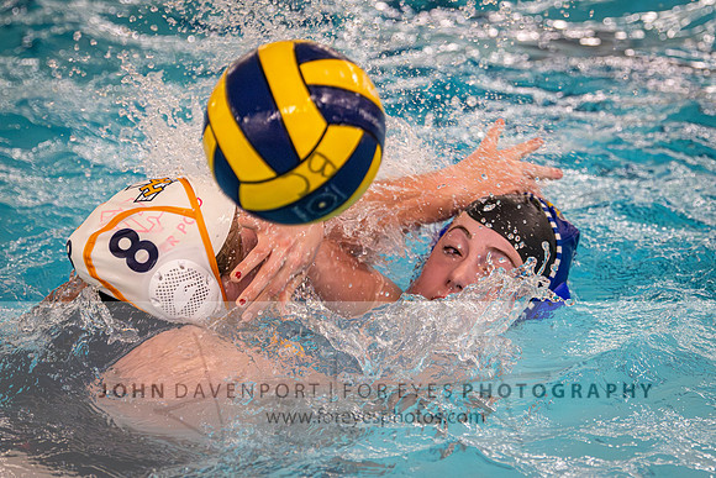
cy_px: 214
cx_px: 497
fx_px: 4824
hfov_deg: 8.5
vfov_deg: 5.7
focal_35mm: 243
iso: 10000
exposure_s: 1/1000
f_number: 4
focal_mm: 165
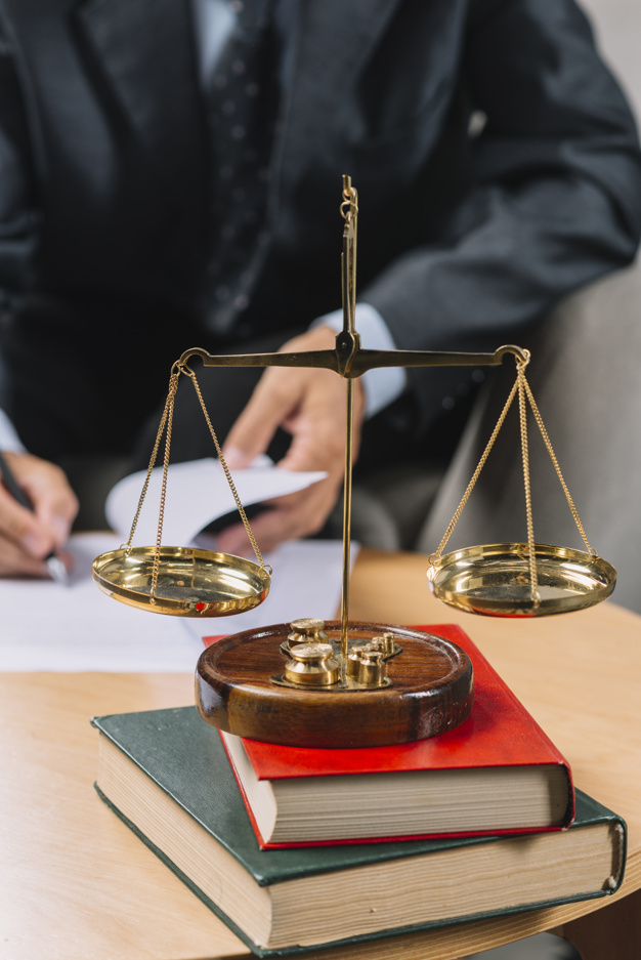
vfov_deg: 23.9
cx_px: 320
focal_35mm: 85
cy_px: 480
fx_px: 2267
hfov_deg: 16.1
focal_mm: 85
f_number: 5
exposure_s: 1/160
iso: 200
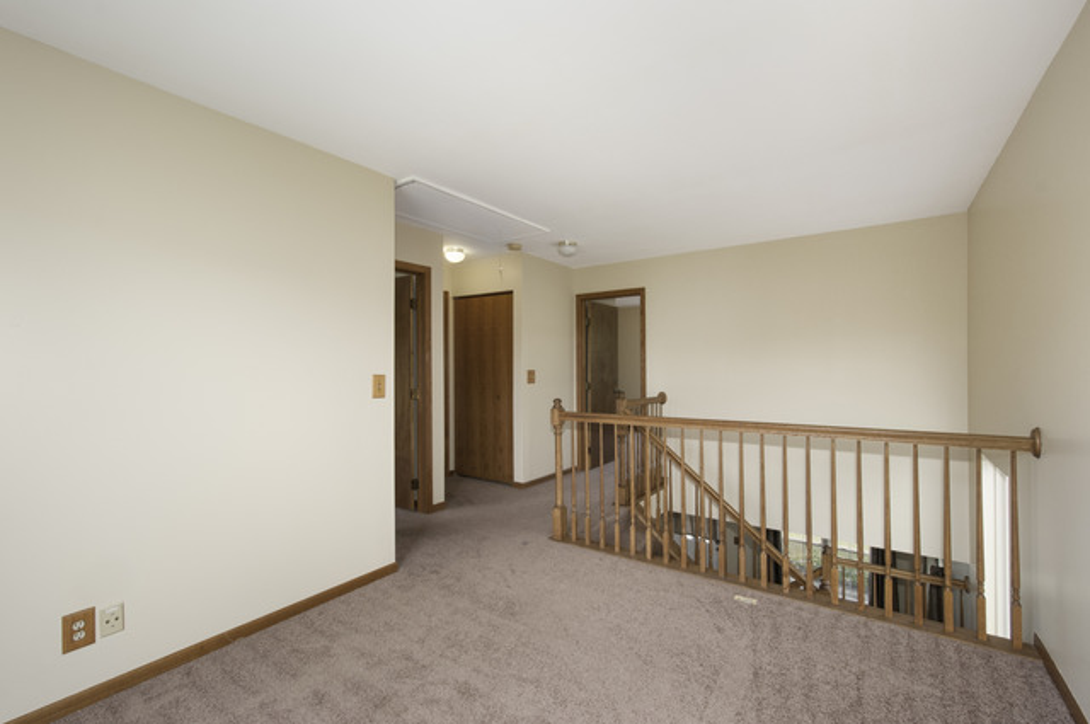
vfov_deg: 77.2
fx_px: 454
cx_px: 545
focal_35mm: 15
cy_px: 362
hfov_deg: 100.5
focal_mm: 10
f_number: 9
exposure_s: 1/160
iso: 640
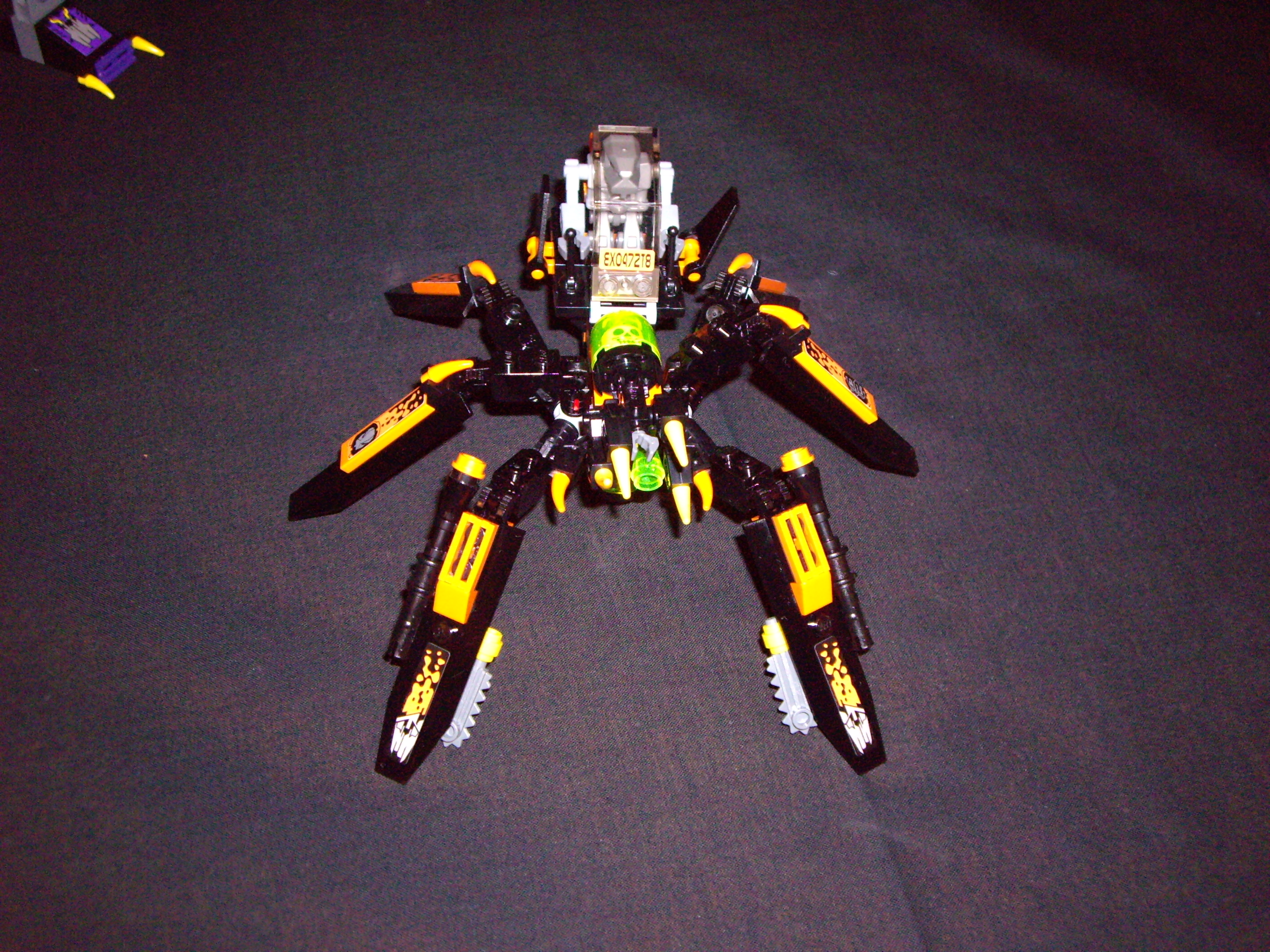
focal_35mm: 47
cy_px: 476
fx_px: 1724
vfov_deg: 30.9
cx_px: 635
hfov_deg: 40.4
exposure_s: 1/50
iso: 400
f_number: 3
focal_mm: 7.6
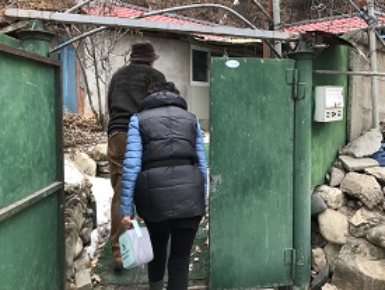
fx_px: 412
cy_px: 128
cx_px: 236
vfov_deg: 38.7
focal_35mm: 37
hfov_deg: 49.7
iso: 20
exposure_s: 1/160
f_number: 1.8
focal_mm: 3.99
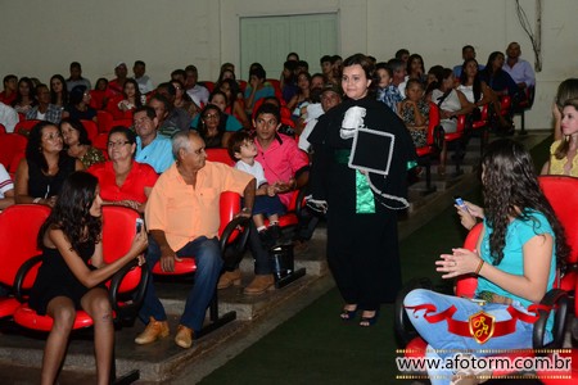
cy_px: 192
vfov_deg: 23.8
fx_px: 915
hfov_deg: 35.1
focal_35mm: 57
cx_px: 289
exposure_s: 1/80
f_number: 7.1
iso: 3200
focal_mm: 38
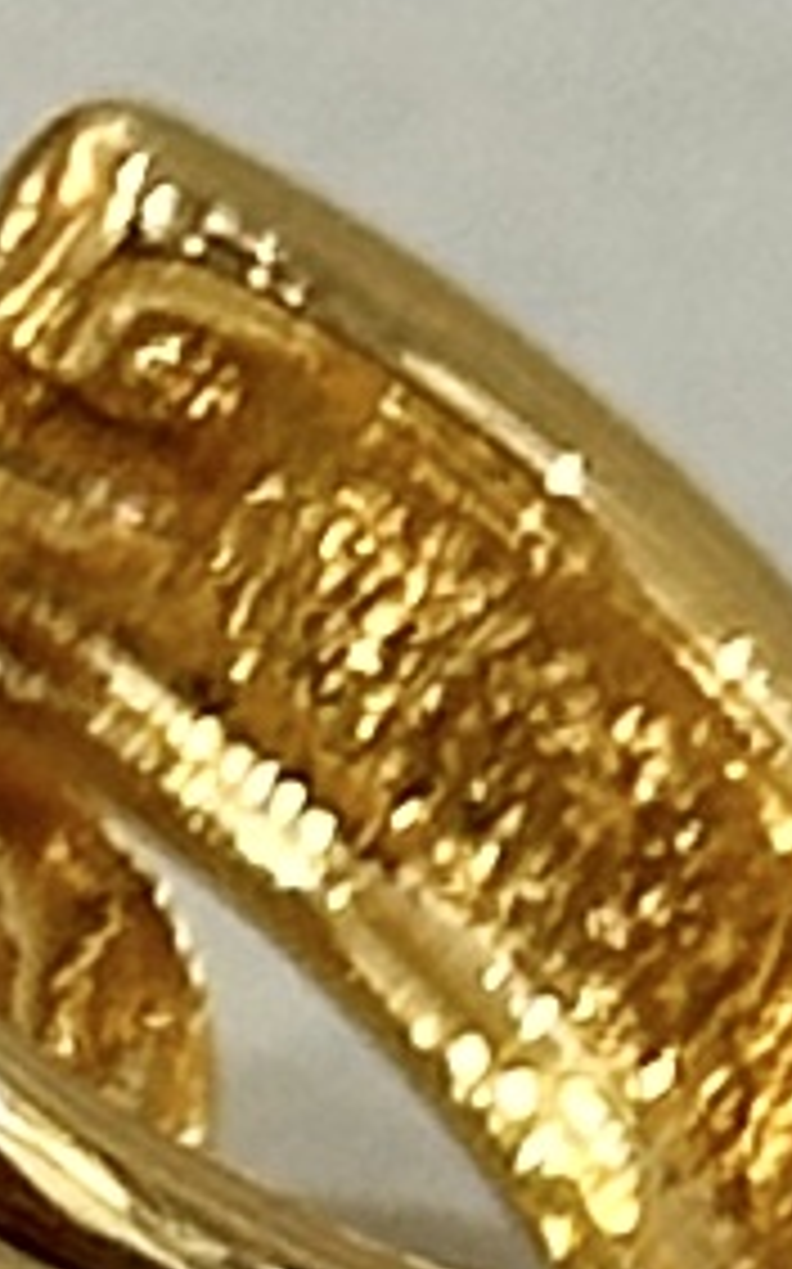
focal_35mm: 293
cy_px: 981
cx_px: -464
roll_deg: -3.8
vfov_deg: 7.2
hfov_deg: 4.4
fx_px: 10129
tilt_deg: -26.3
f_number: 1.78
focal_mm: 6.86
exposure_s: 1/60
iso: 80
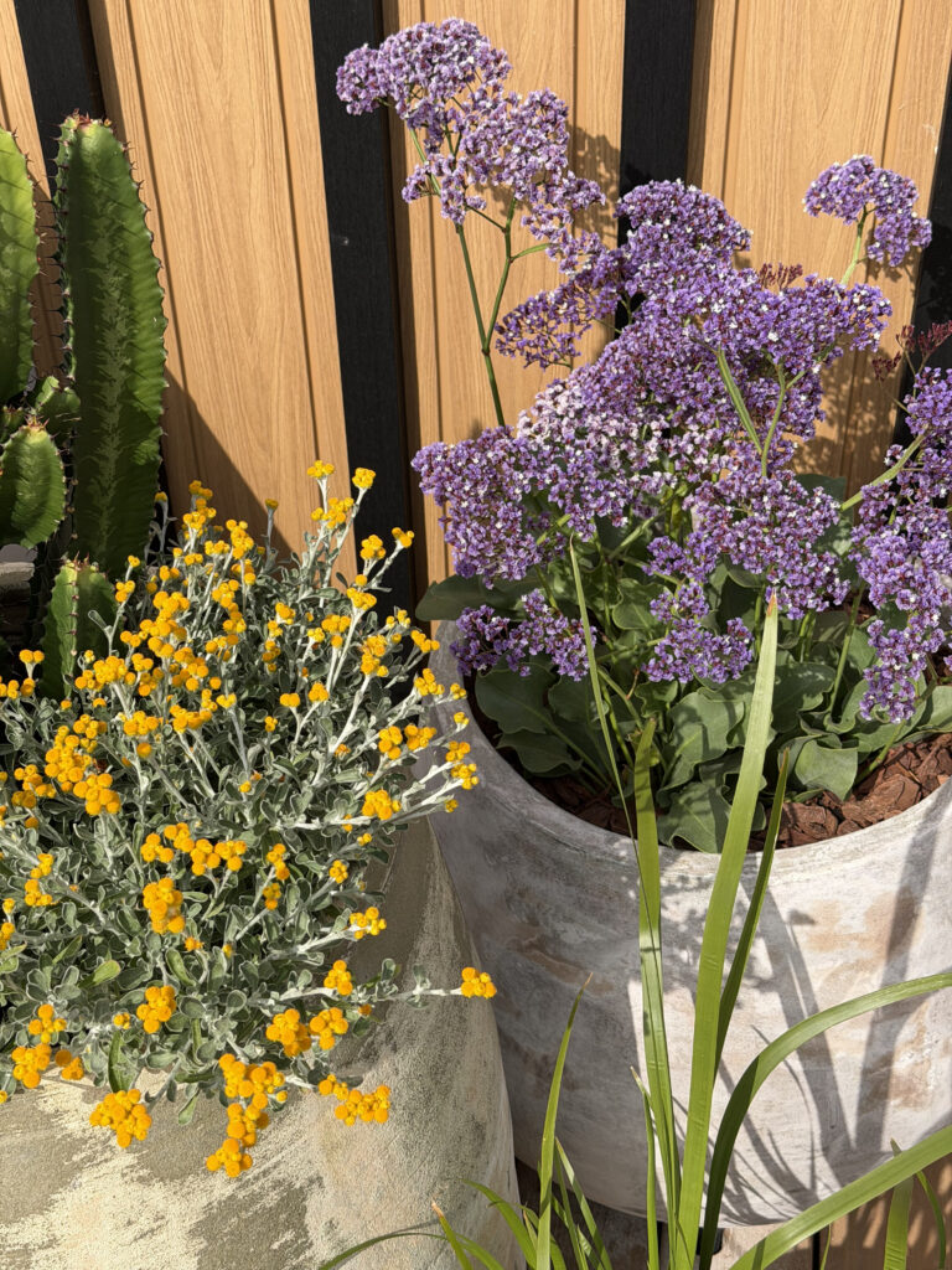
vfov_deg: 39.7
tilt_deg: -38.4
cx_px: 476
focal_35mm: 48
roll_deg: +1.1
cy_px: 635
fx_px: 1760
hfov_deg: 30.3
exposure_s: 1/5587
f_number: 1.78
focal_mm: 6.76
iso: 80
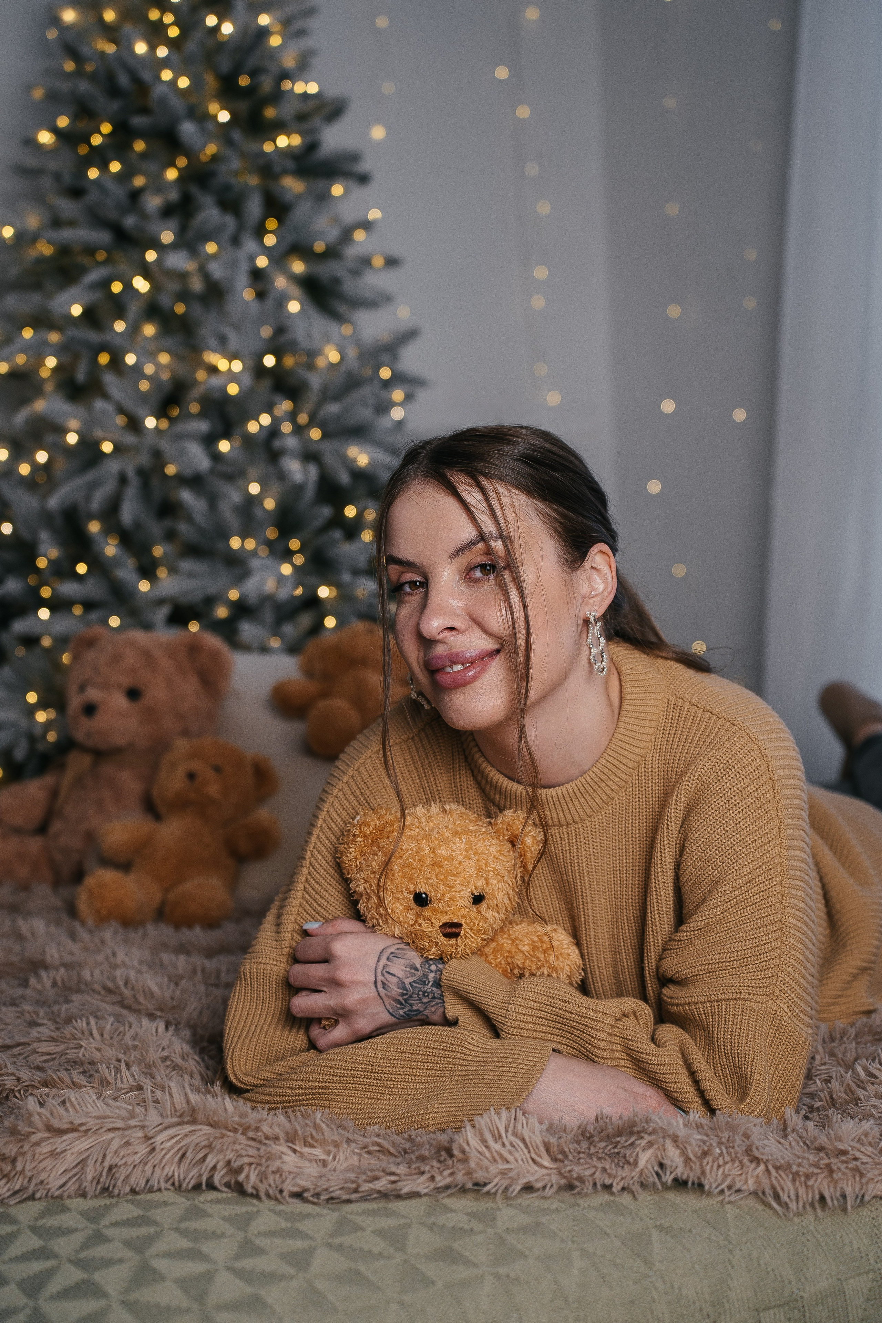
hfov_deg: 26.0
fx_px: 1911
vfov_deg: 38.2
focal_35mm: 52
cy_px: 662
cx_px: 441
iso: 400
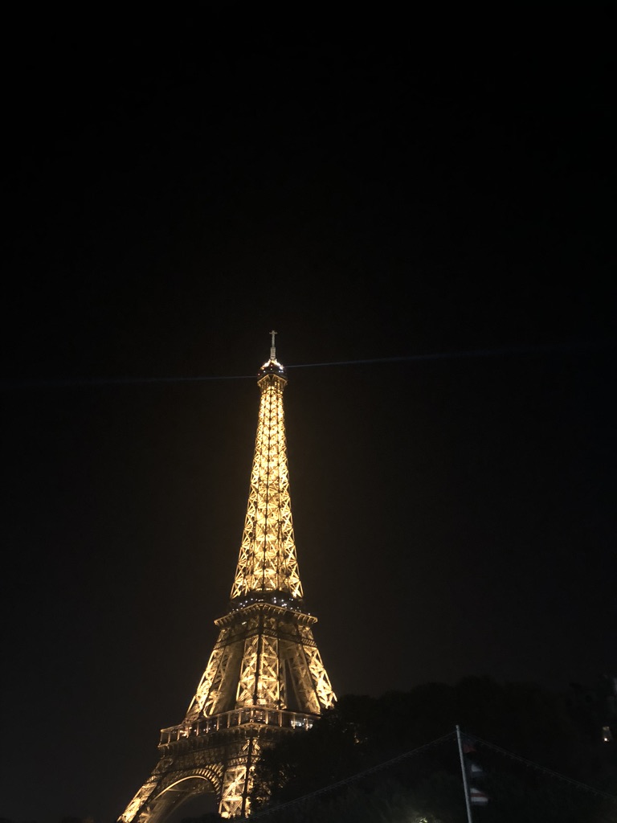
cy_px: 412
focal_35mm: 28
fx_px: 665
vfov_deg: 63.4
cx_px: 308
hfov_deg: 49.7
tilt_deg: +35.8
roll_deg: +0.6
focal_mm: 3.99
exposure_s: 1/4
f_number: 1.8
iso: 100
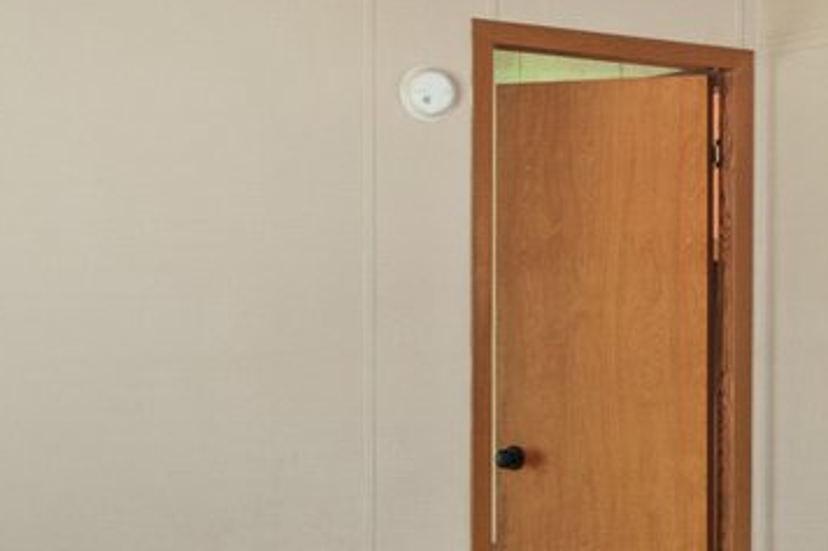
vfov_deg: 14.4
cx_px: 1195
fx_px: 2181
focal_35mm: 95
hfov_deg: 19.2
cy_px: 371
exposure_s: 1/1.25
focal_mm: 11
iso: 320
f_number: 8
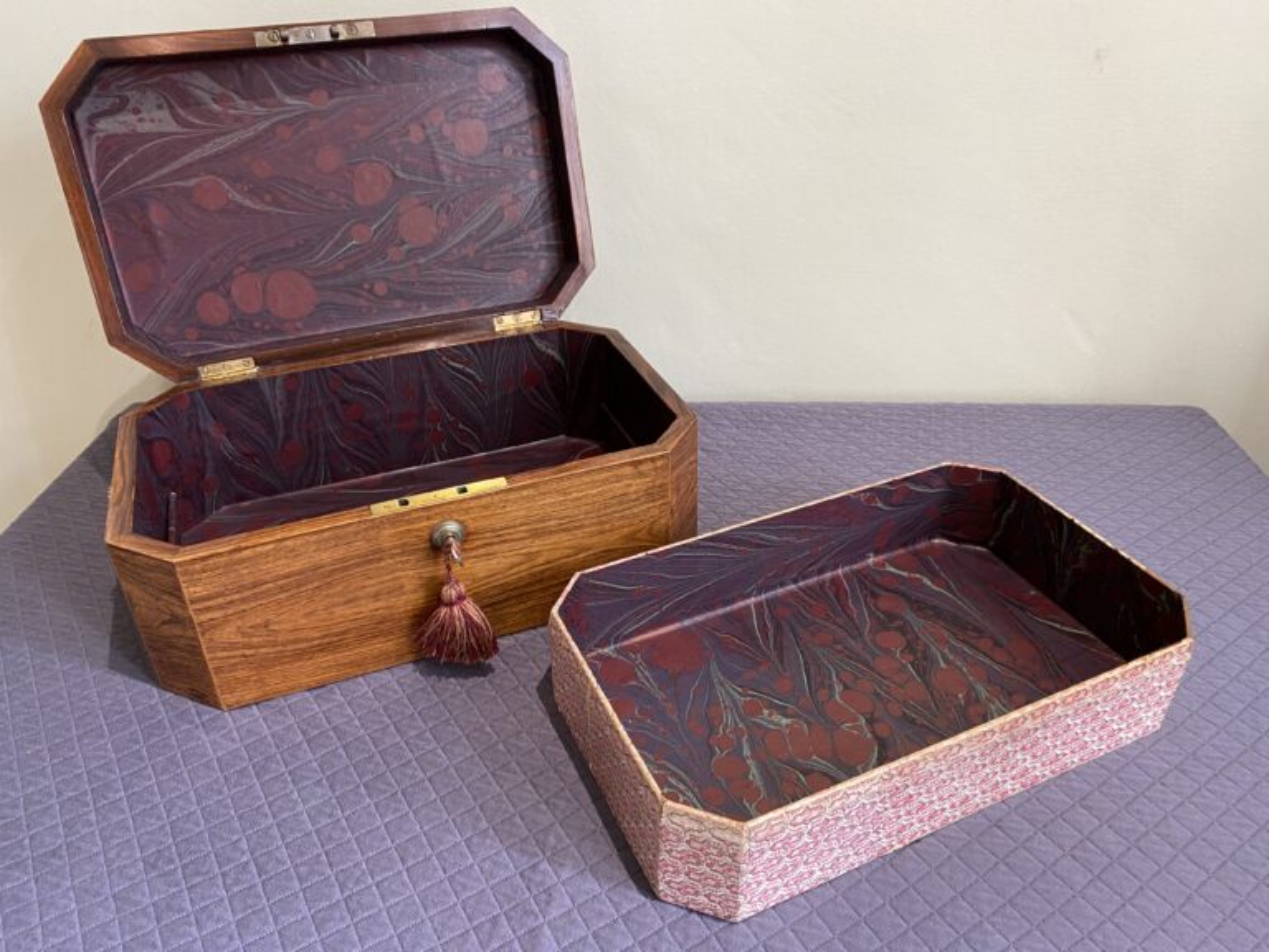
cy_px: 476
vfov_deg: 53.1
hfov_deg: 67.3
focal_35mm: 26
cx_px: 634
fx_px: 953
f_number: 1.8
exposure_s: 1/50
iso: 200
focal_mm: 4.25
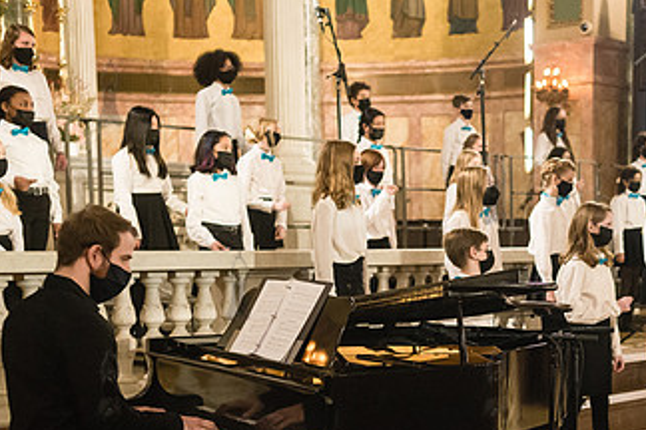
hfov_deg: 28.7
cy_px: 381
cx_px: 494
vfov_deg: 19.4
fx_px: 1238
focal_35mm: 69
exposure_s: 1/125
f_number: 3.2
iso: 4000
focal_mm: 35
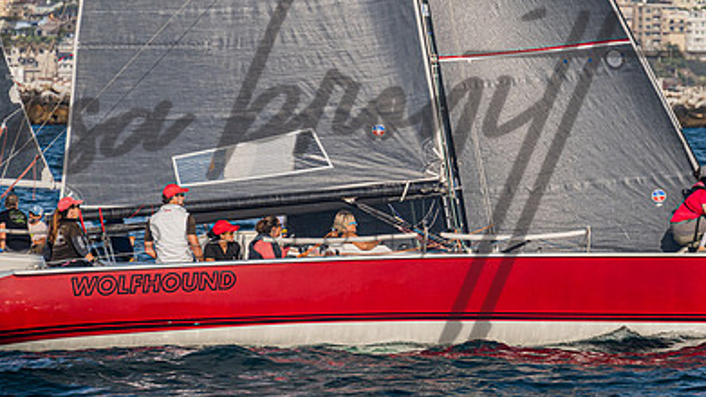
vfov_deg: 4.2
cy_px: 136
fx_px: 5429
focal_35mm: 290
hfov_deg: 7.4
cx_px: 447
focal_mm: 160
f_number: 6.3
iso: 400
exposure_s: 1/1600
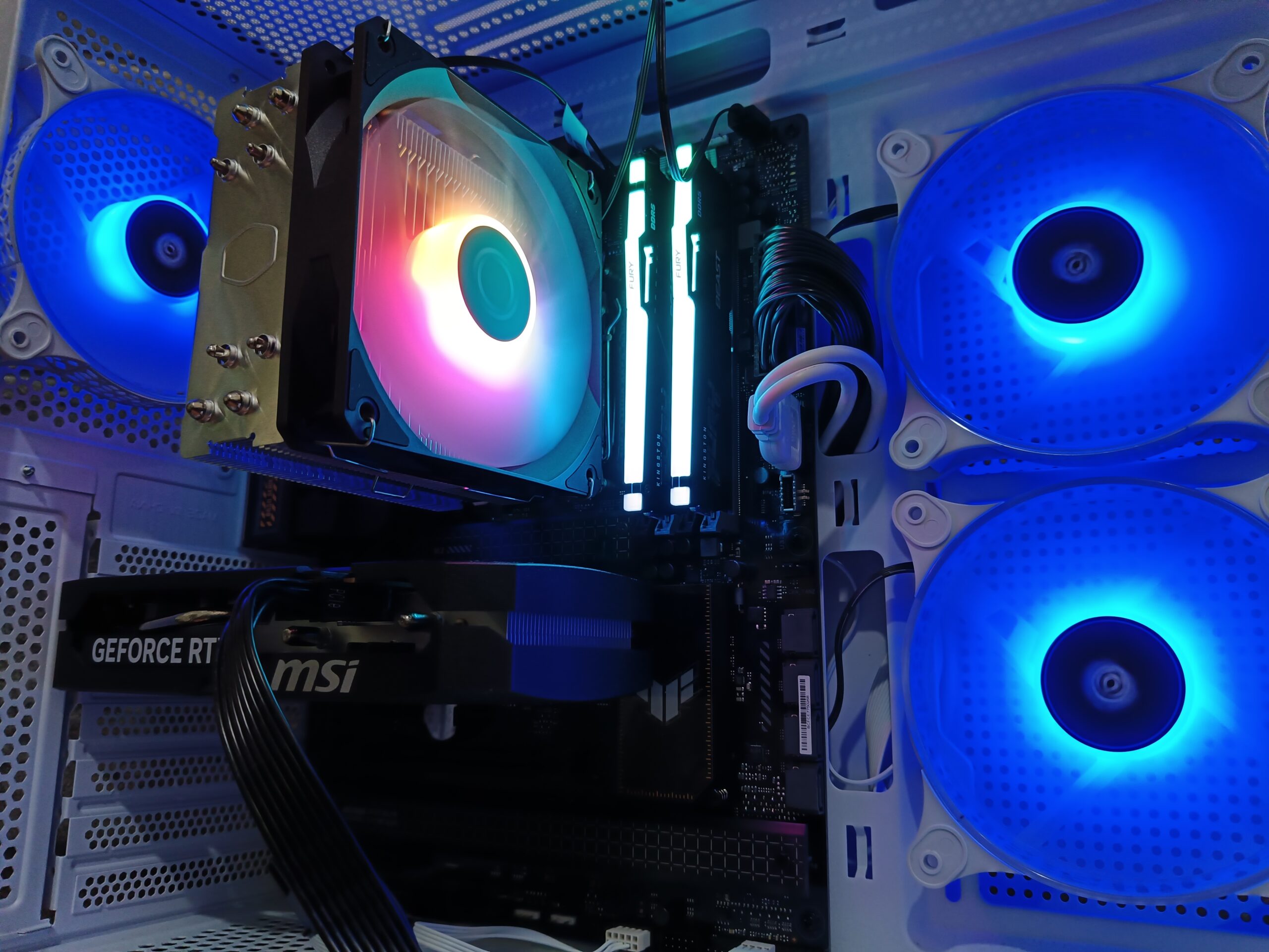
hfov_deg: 67.3
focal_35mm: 26
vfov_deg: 53.1
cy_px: 476
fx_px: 953
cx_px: 634
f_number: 1.8
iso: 250
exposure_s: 1/60
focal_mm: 4.84
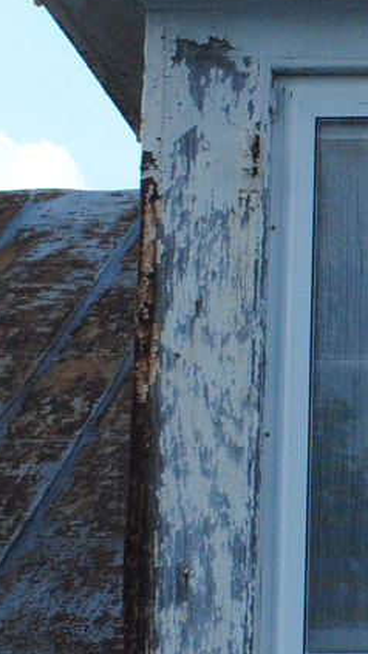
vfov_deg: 16.3
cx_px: 581
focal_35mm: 131
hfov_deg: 9.0
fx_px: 2272
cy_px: 509
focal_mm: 22
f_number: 11
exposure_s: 1/500
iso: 800
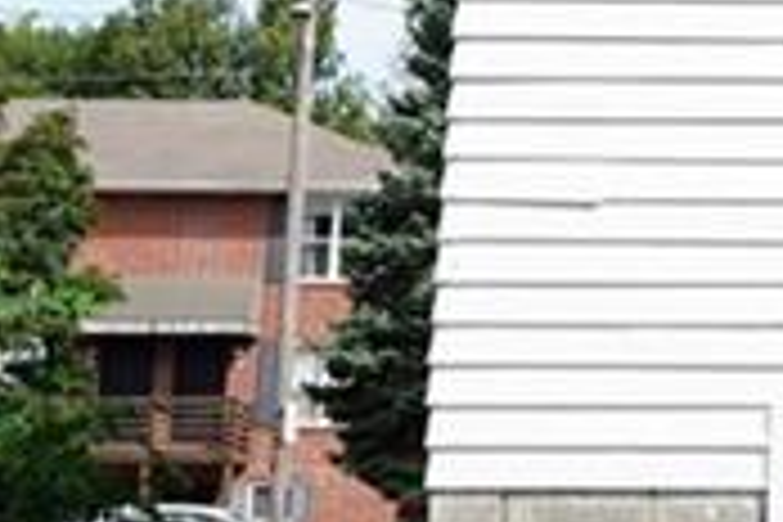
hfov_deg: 10.4
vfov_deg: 7.4
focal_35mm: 182
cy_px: -382
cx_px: 1575
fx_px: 3952
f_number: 6.3
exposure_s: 1/250
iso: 100
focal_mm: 30.8
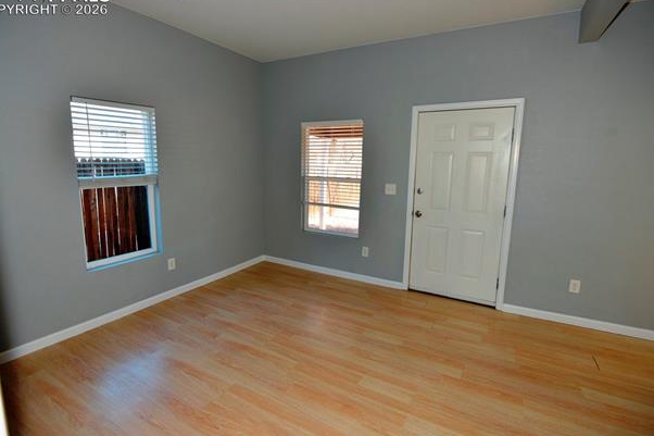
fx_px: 309
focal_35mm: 17
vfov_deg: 70.4
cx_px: 322
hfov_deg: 93.3
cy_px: 209
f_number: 4
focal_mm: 16
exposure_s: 1/60
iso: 100
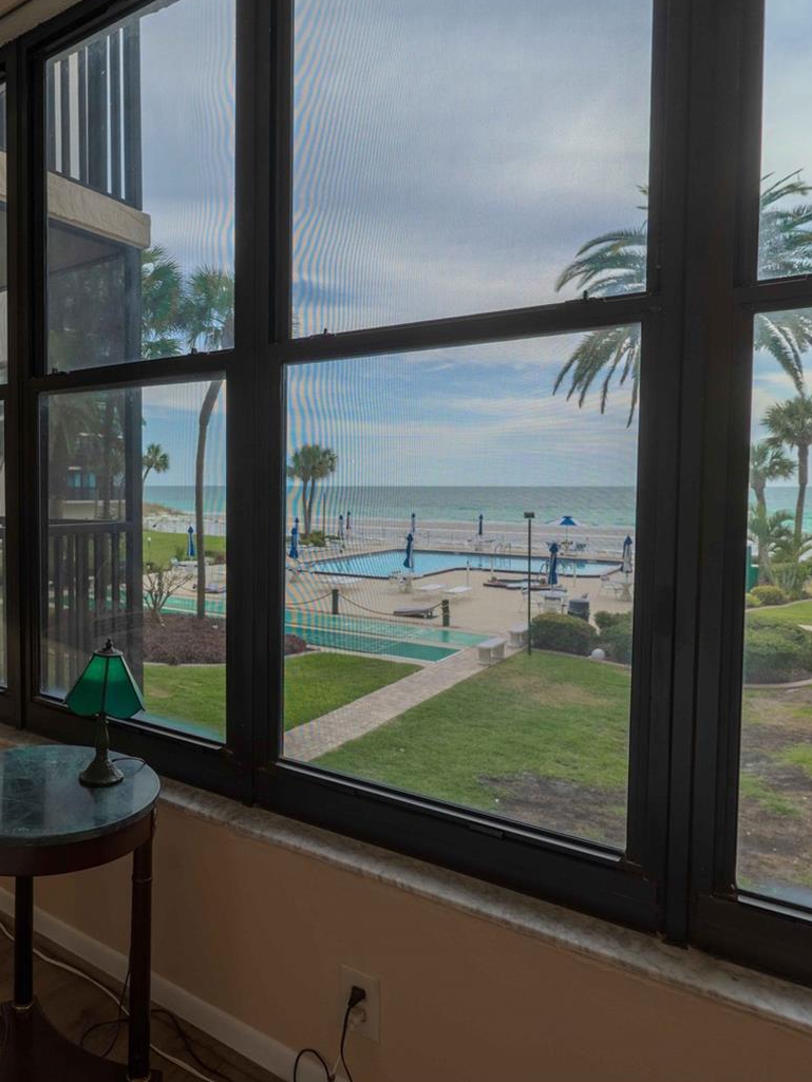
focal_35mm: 25
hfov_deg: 52.5
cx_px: 185
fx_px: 774
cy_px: 521
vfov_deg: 69.9
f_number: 5.6
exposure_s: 1/800
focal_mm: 11
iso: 200
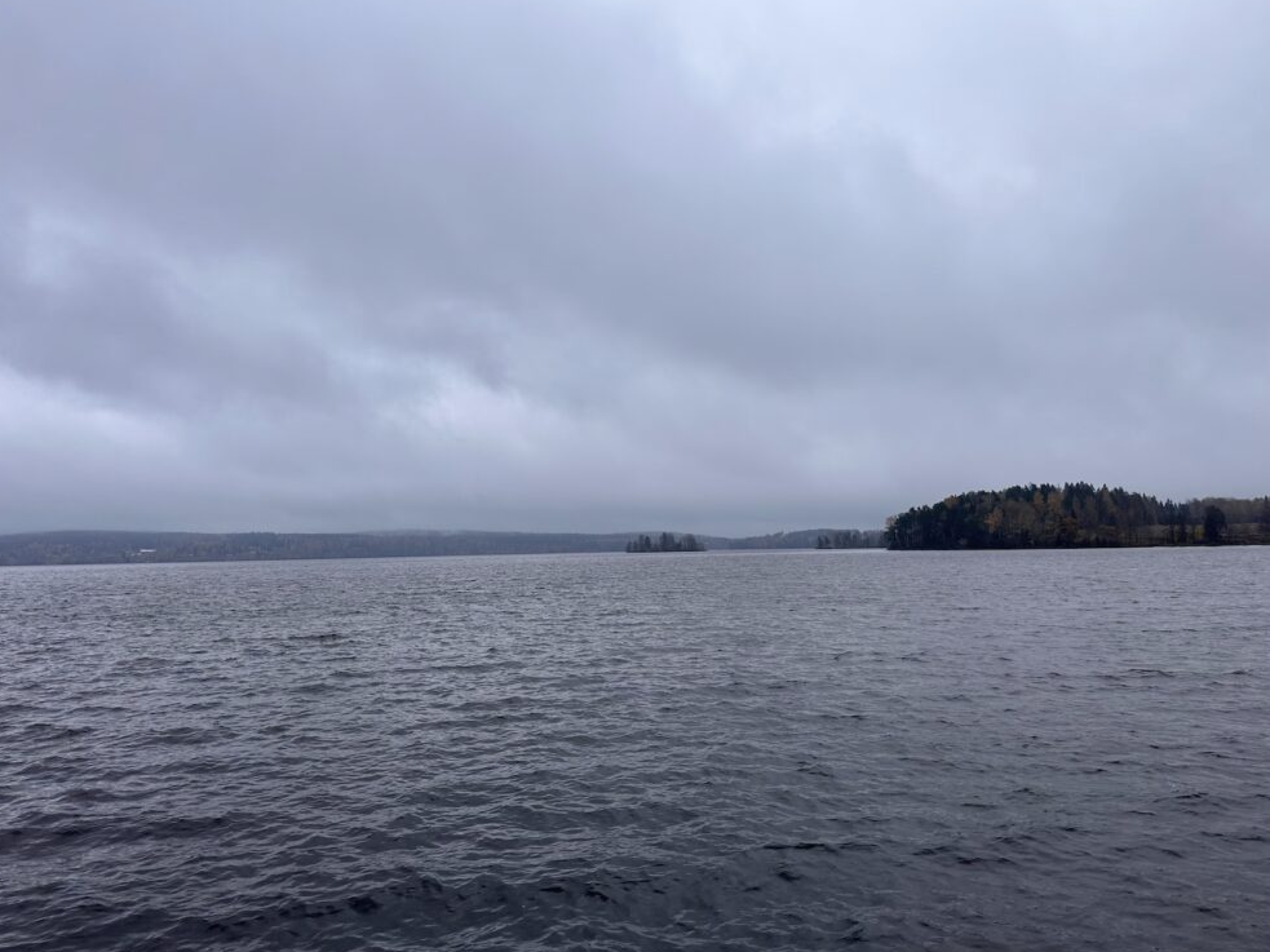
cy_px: 461
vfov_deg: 54.9
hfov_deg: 69.4
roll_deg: +1.3
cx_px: 652
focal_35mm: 25
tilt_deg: +6.6
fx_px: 917
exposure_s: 1/1357
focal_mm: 6.86
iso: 80
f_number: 1.78
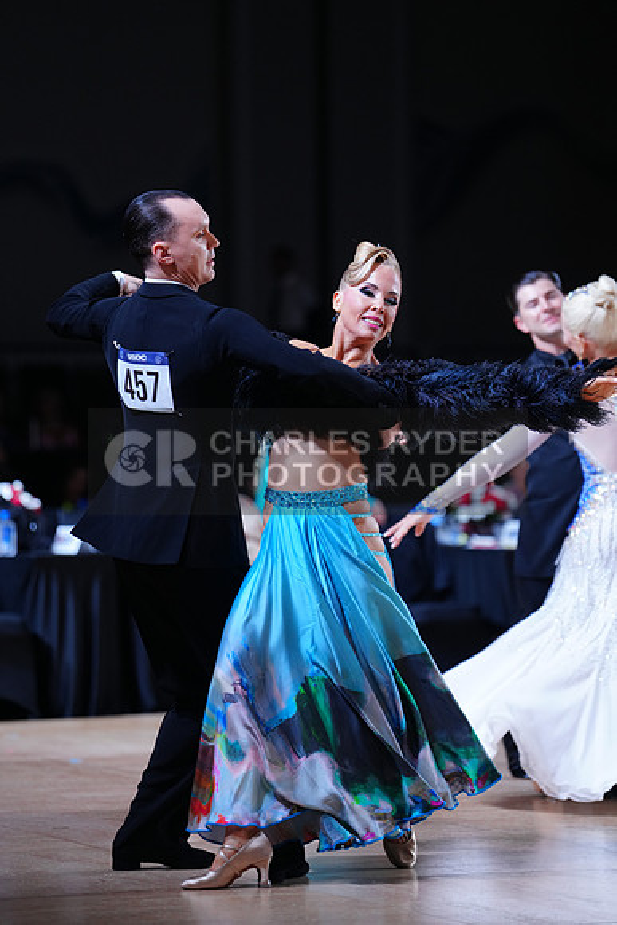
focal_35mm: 154
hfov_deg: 8.9
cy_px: 462
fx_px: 3956
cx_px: 308
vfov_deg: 13.3
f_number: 2.8
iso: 800
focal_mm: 154
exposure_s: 1/500
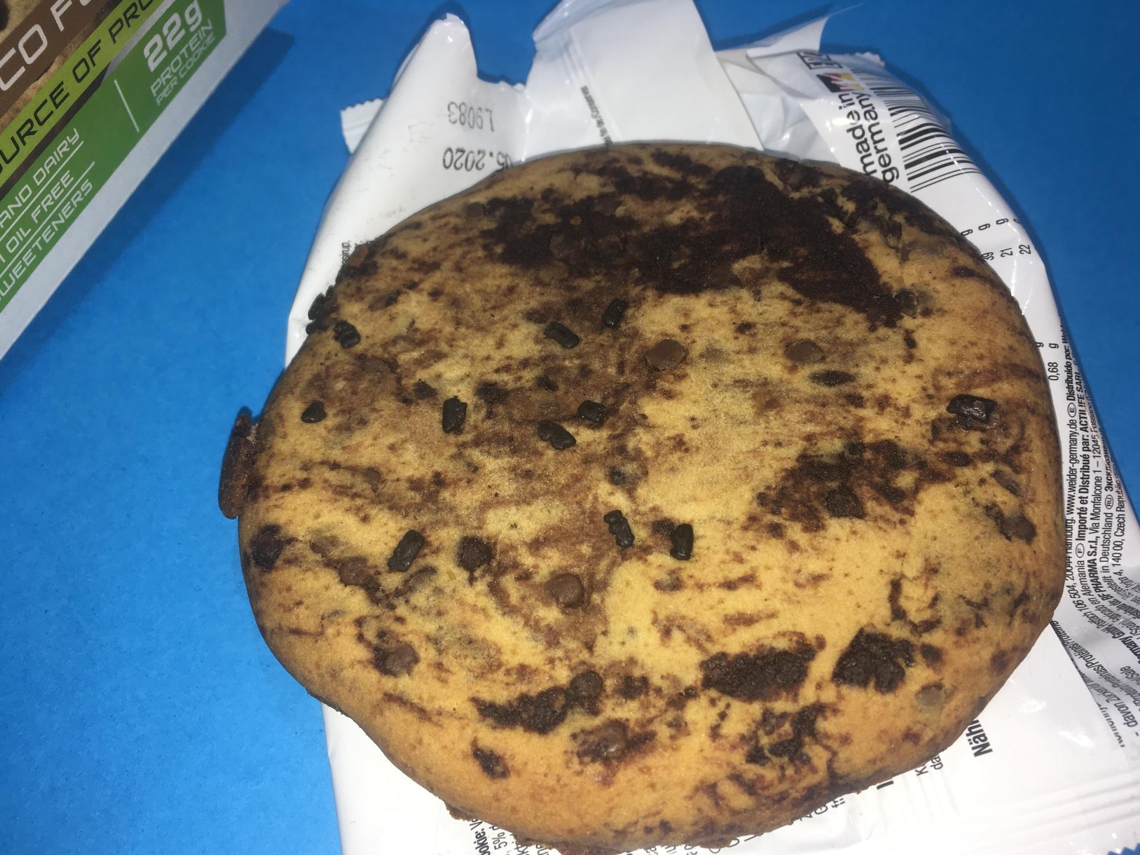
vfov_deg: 46.8
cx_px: 587
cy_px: 441
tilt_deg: -58.9
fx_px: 988
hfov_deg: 60.0
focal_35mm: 30
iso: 25
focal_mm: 4.15
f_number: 2.2
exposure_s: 1/107
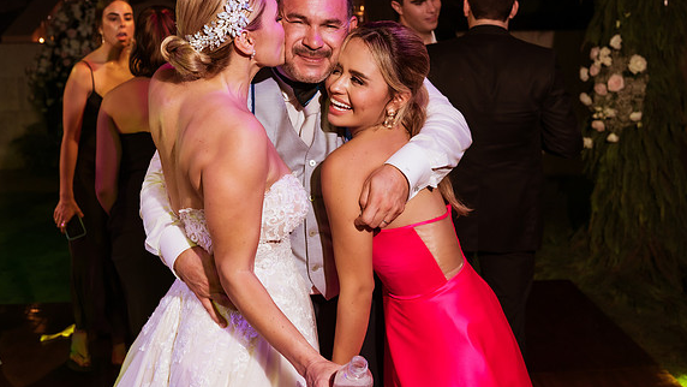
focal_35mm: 43
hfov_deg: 47.3
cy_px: 130
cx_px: 345
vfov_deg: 27.6
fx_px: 783
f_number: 4.5
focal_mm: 35
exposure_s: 1/250
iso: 2000
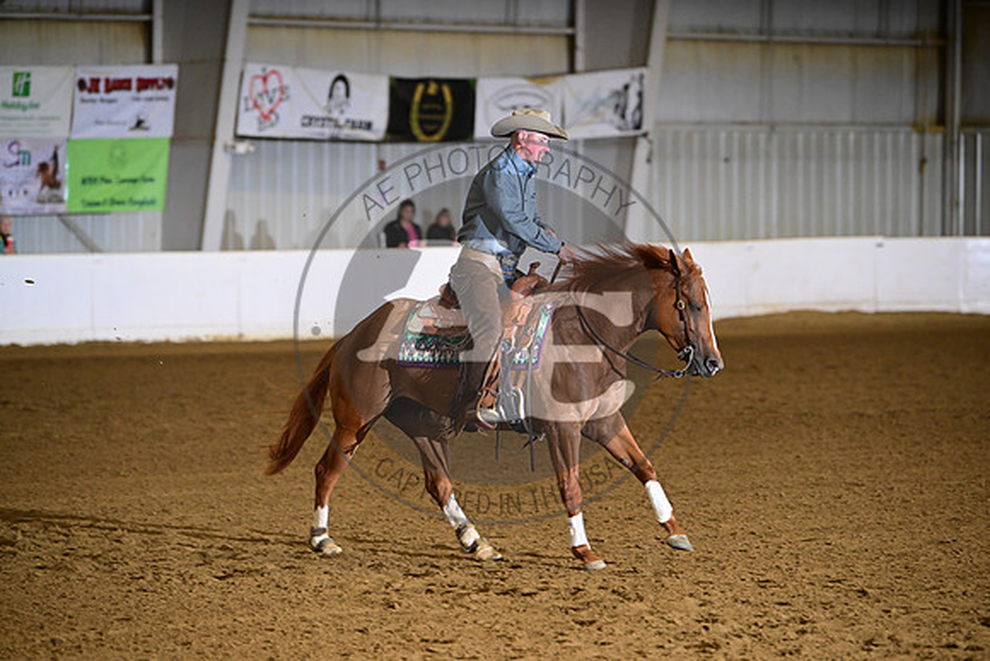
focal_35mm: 200
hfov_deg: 10.3
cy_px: 330
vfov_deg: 6.9
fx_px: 5501
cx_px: 495
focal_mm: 200
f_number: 4
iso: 2500
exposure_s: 1/200
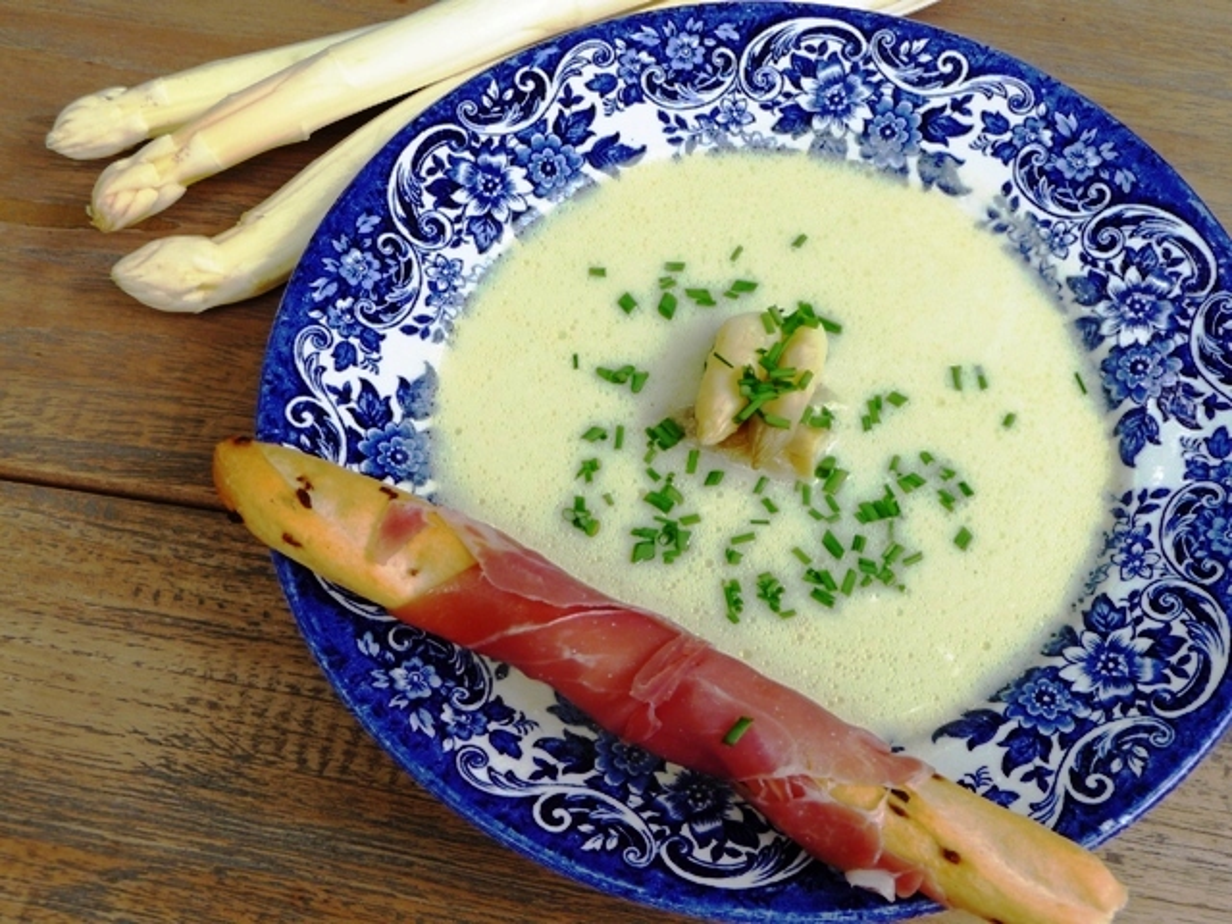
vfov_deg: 32.2
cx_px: 616
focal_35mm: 45
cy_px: 462
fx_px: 1602
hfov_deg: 42.1
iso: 100
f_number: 4.1
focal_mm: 7.6
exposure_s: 1/80
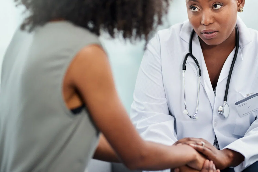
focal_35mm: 123
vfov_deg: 11.1
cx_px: 184
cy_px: 54
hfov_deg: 16.6
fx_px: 882
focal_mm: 85
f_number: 1.8
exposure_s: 1/250
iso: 500
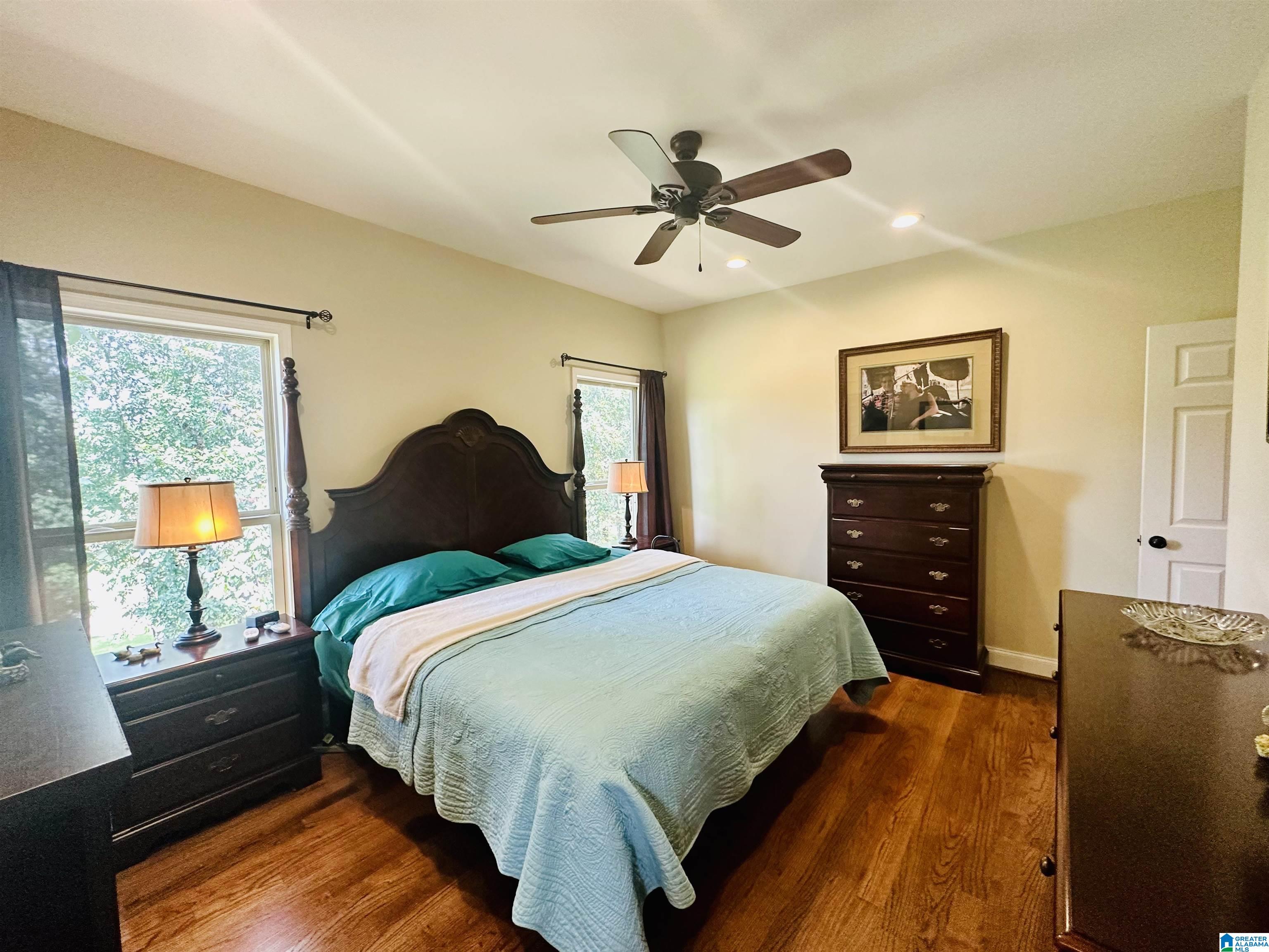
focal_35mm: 14
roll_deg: +0.8
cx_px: 634
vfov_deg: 85.7
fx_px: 513
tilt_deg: -2.3
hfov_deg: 102.1
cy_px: 476
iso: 250
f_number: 2.2
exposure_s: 1/120
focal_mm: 2.22
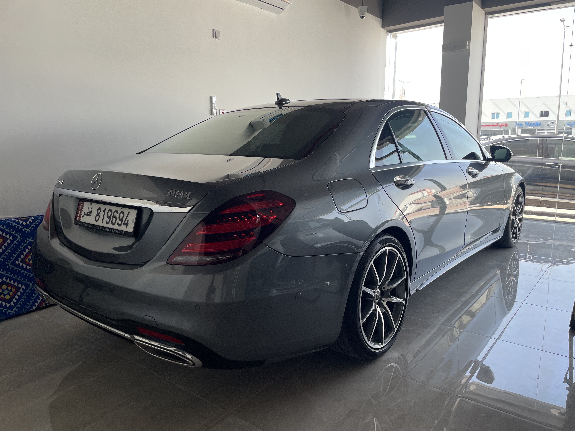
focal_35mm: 26
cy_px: 216
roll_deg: +1.3
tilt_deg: -11.2
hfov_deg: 67.3
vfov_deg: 53.1
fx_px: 432
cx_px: 288
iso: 32
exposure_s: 1/279
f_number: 1.6
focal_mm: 4.2
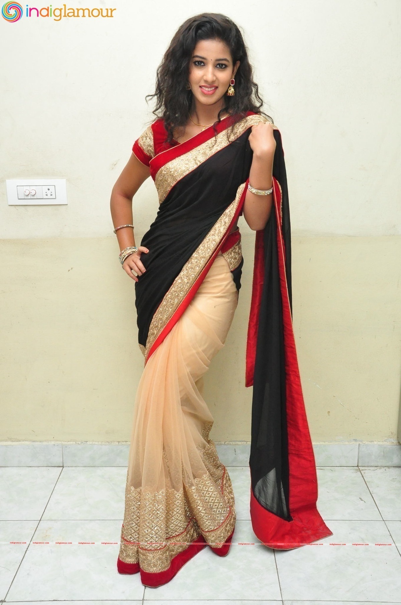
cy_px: 302
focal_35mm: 38
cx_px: 200
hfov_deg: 35.4
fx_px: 628
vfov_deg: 51.3
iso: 1600
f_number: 7.1
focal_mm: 25
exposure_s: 1/125
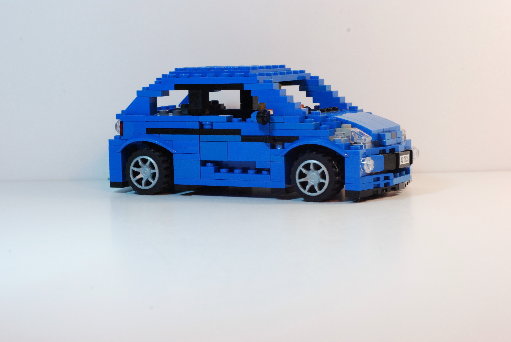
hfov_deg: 27.0
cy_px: 171
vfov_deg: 18.2
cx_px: 256
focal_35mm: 75
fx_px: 1066
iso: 800
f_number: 14
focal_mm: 50
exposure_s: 1/25
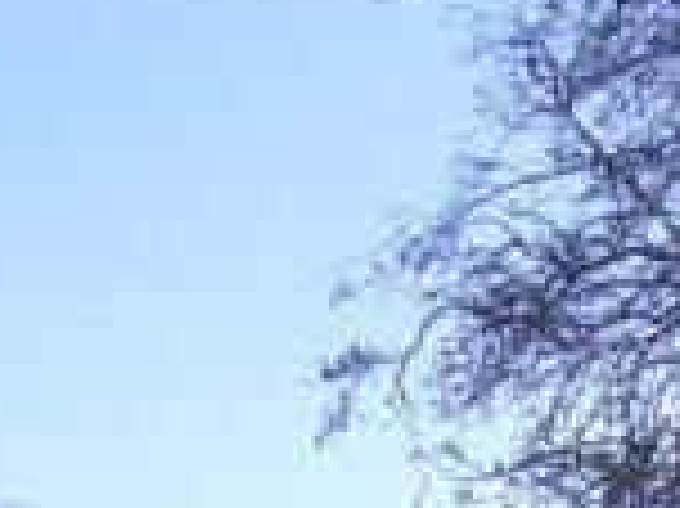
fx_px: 2355
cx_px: 813
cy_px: 951
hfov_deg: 15.8
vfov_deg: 11.4
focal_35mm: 120
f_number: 3.3
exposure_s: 1/449
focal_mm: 5.6
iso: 80
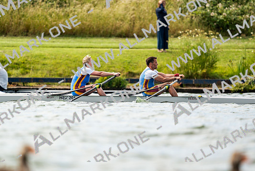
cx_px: 131
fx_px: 4643
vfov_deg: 2.1
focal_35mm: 655
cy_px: 79
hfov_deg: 3.1
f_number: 6.3
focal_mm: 600
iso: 400
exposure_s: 1/2000
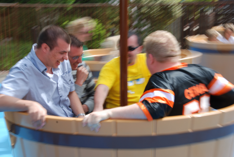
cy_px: 78
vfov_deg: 16.6
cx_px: 117
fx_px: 537
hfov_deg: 24.6
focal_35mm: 82
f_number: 16
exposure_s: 1/25
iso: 100
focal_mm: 55
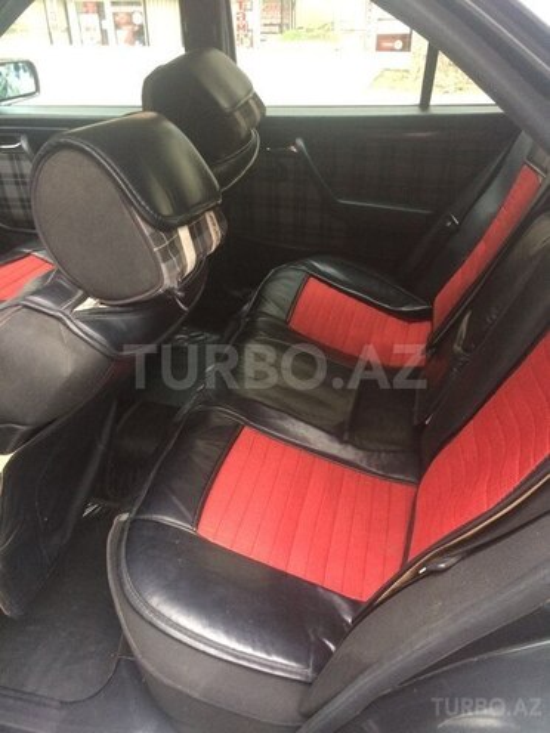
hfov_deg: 48.2
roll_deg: -0.2
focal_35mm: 29
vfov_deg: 61.7
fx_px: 614
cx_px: 275
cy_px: 366
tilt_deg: -34.2
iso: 200
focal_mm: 4.15
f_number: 2.2
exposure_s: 1/33
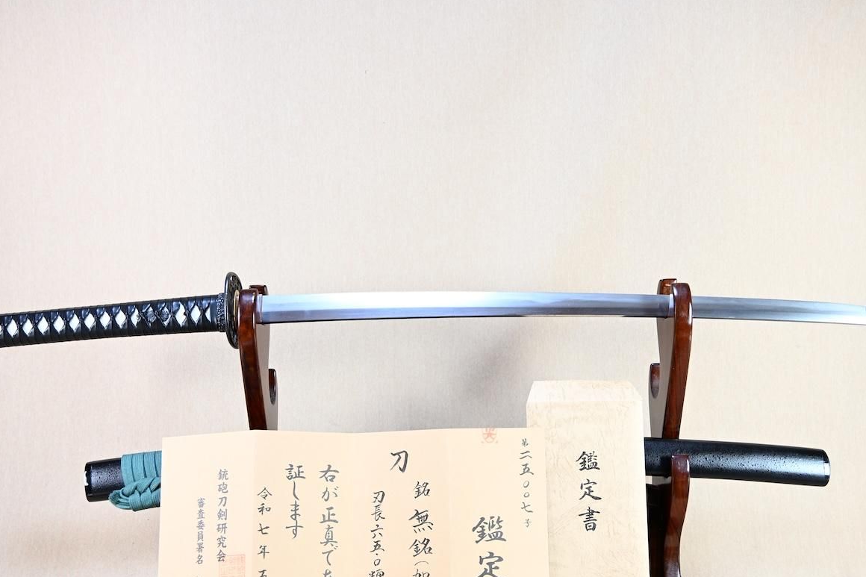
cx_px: 446
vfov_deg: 37.4
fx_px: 849
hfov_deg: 54.0
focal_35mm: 35
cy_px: 343
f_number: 3.5
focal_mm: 19.5
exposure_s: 1/3
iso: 100
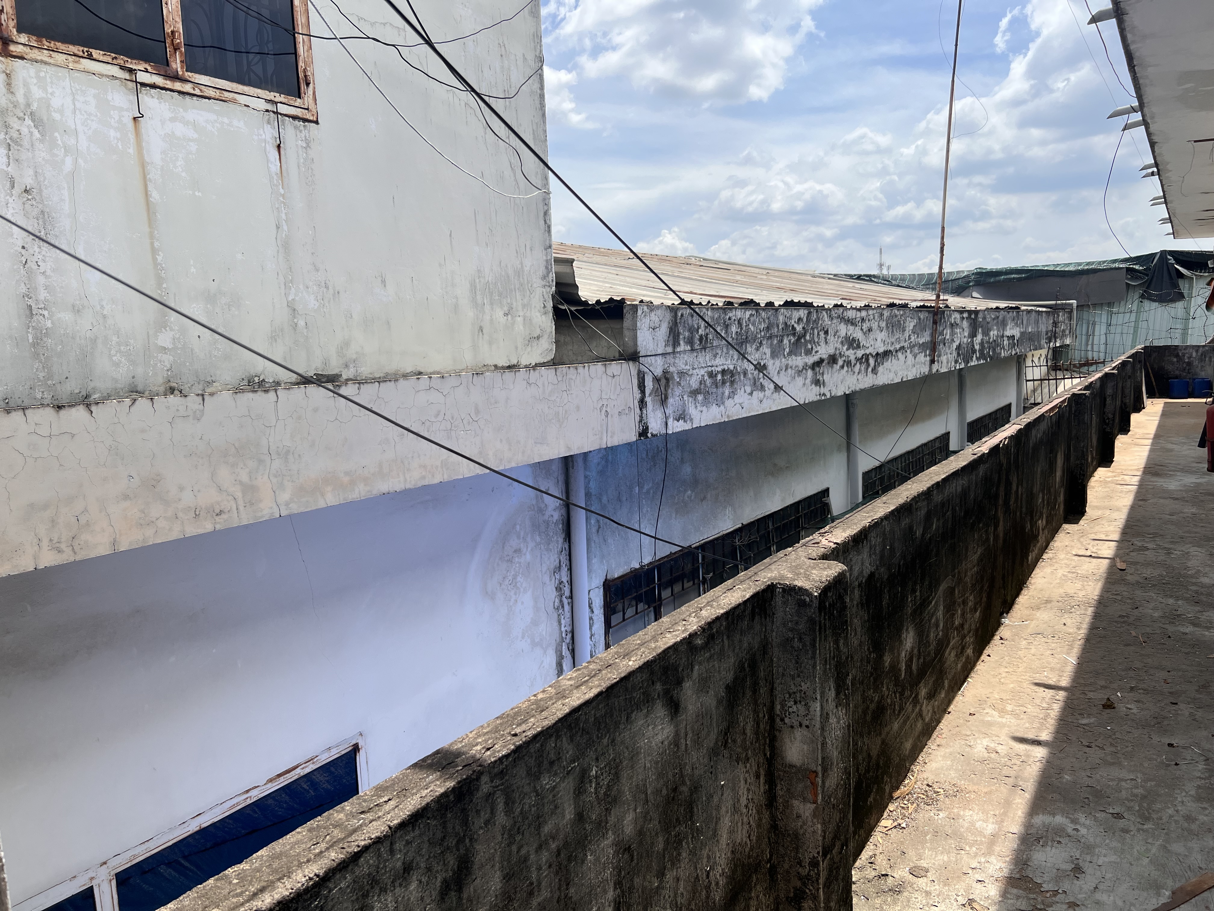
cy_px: 456
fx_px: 912
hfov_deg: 67.3
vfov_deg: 53.1
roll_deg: +2.3
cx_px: 607
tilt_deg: -7.0
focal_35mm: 26
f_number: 1.5
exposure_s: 1/3571
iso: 50
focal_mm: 5.7
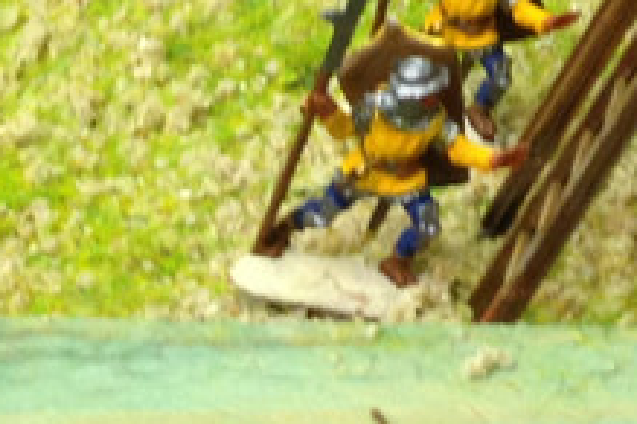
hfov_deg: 11.0
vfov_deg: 7.5
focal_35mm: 167
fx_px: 2955
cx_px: 1325
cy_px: -700
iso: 100
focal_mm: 4.12
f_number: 2.4
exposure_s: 1/20
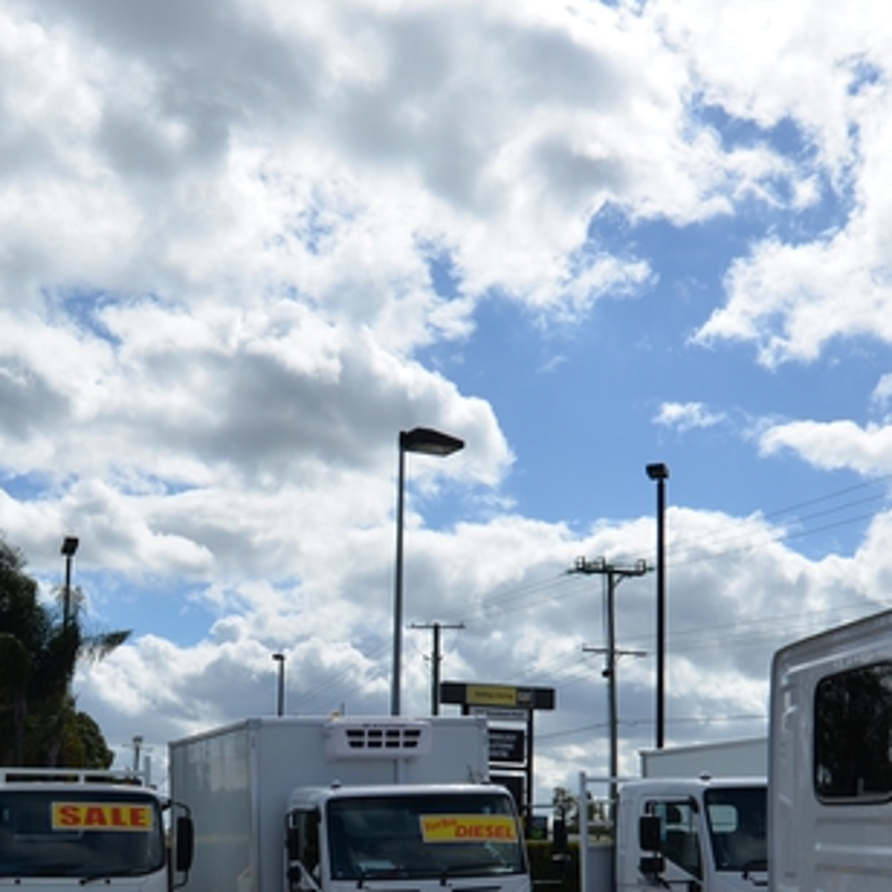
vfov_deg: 32.4
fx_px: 1487
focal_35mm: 51
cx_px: 180
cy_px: 718
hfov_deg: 32.5
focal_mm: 18
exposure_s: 1/320
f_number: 9
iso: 100
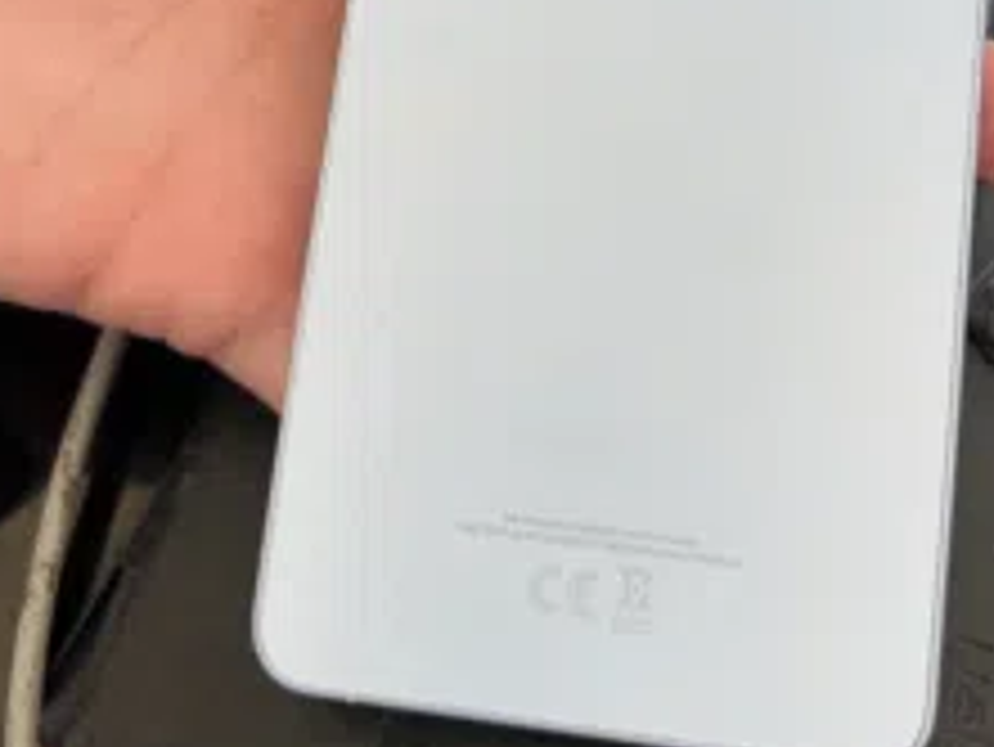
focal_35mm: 47
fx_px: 1350
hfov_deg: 40.0
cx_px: 643
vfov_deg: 29.2
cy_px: 22
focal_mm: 5.7
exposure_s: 1/100
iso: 80
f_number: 1.5
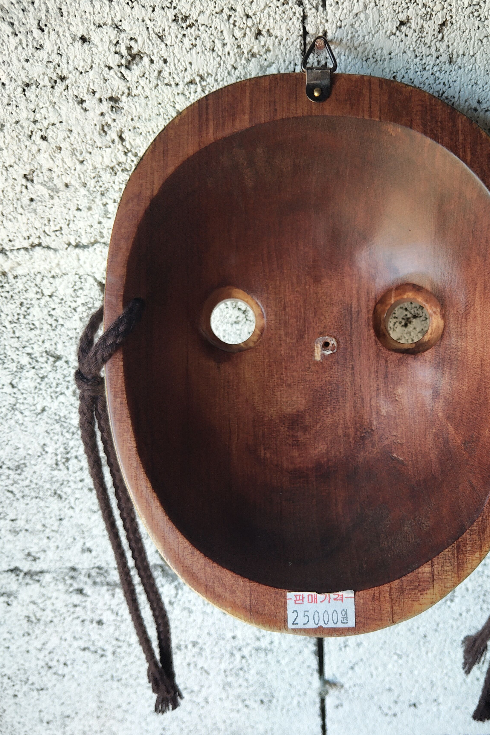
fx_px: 633
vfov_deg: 60.3
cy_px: 388
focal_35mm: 31
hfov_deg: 41.8
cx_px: 323
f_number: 1.8
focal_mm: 4.15
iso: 163
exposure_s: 1/33.3
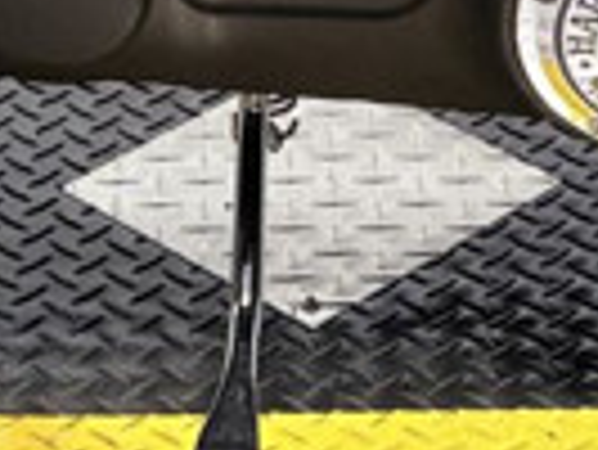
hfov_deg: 9.5
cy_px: -972
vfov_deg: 6.4
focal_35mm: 208
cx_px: 348
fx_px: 3596
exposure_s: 1/120
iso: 40
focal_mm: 5.96
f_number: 1.6
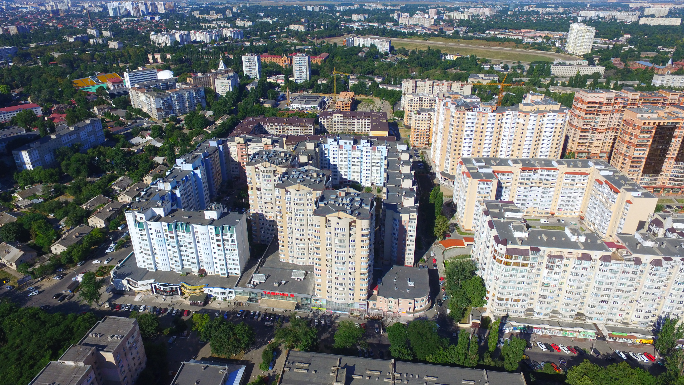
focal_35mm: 22
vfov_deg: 51.3
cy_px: 165
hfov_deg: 81.2
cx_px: 341
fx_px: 399
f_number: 2.8
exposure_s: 1/1321
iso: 100
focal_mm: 3.61
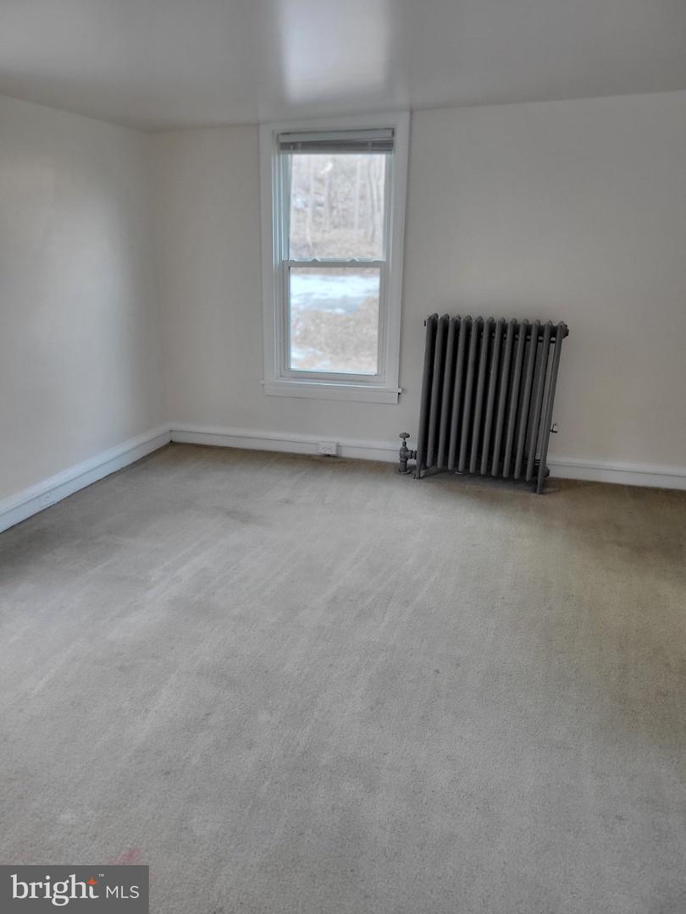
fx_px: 687
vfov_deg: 67.3
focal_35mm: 26
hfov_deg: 53.1
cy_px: 457
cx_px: 343
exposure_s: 1/60
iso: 200
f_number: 1.8
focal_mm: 5.4
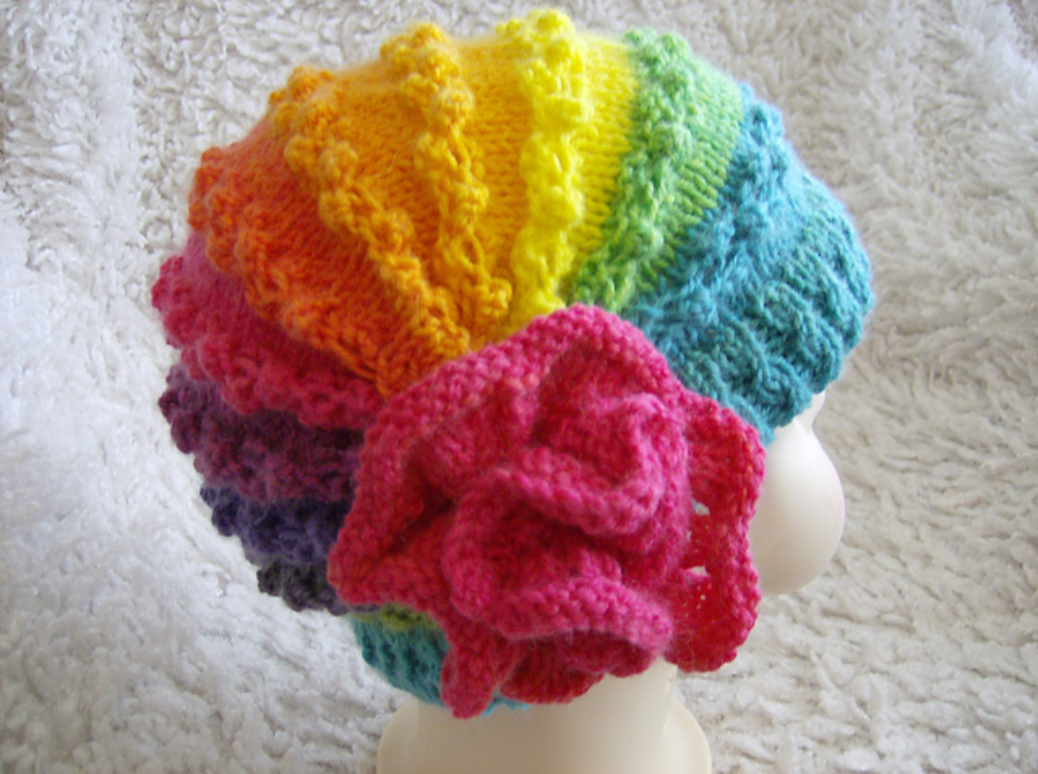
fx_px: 1077
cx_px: 519
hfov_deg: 51.5
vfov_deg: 39.5
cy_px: 387
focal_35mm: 36
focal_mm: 6
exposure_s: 1/35.5
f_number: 2.8
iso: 200
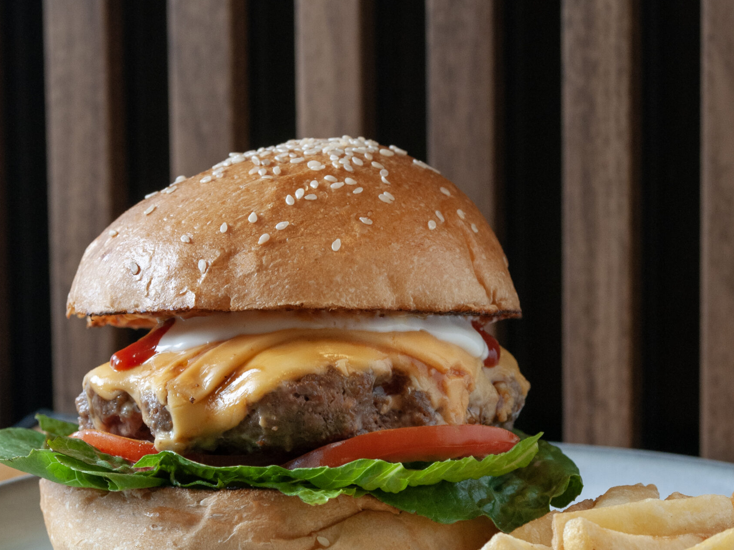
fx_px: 4850
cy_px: 396
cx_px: 366
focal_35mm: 229
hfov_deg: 8.7
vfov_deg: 6.5
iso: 800
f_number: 9
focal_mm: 105
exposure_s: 1/80
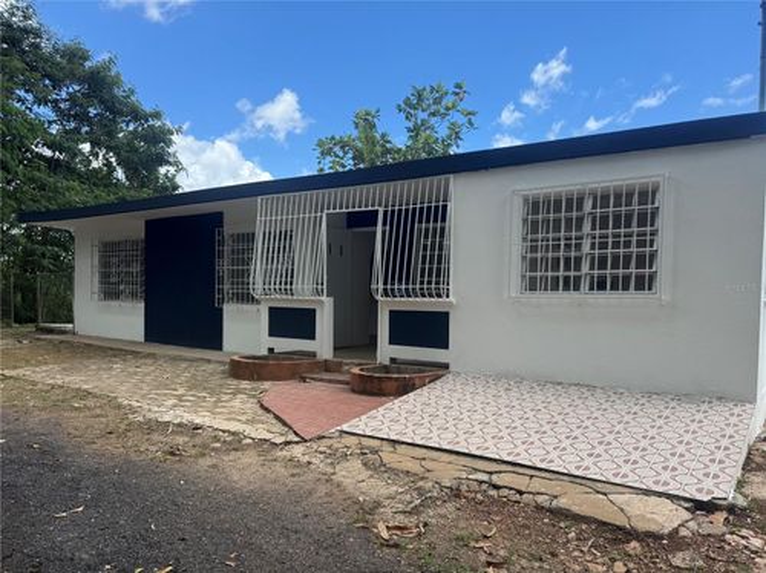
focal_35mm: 24
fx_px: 531
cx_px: 383
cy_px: 286
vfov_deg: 56.7
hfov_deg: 71.6
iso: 80
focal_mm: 6.76
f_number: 1.78
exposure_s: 1/1678
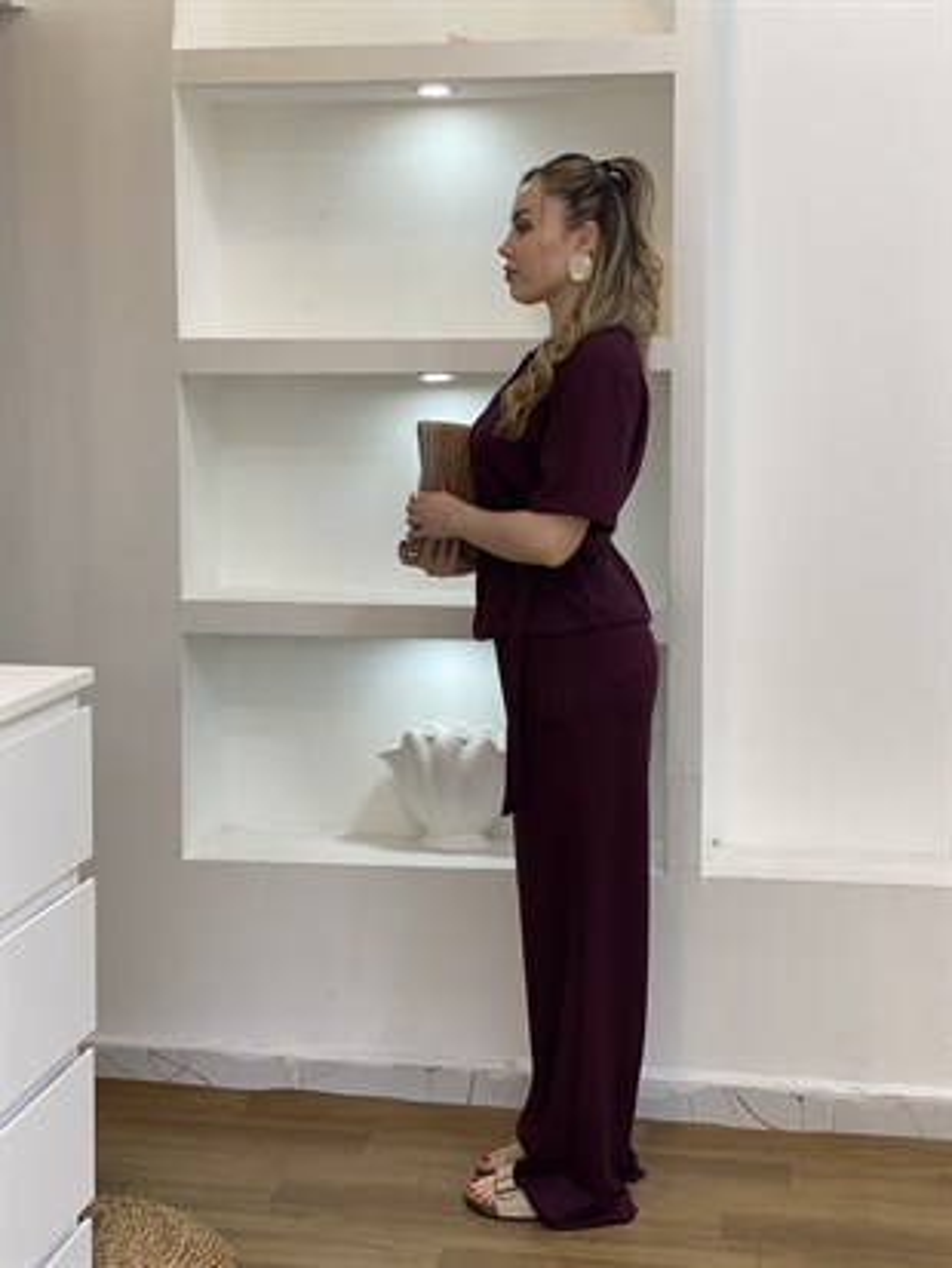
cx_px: 476
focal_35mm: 52
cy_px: 634
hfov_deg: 28.0
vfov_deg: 36.8
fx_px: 1906
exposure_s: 1/100
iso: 50
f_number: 2
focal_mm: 6
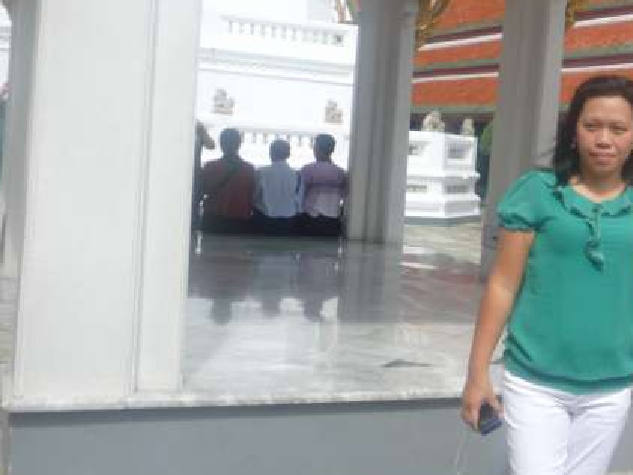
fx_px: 1043
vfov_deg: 25.7
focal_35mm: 57
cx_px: 553
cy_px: 221
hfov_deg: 32.3
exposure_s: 1/1000
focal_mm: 5.2
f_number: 3.3
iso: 100
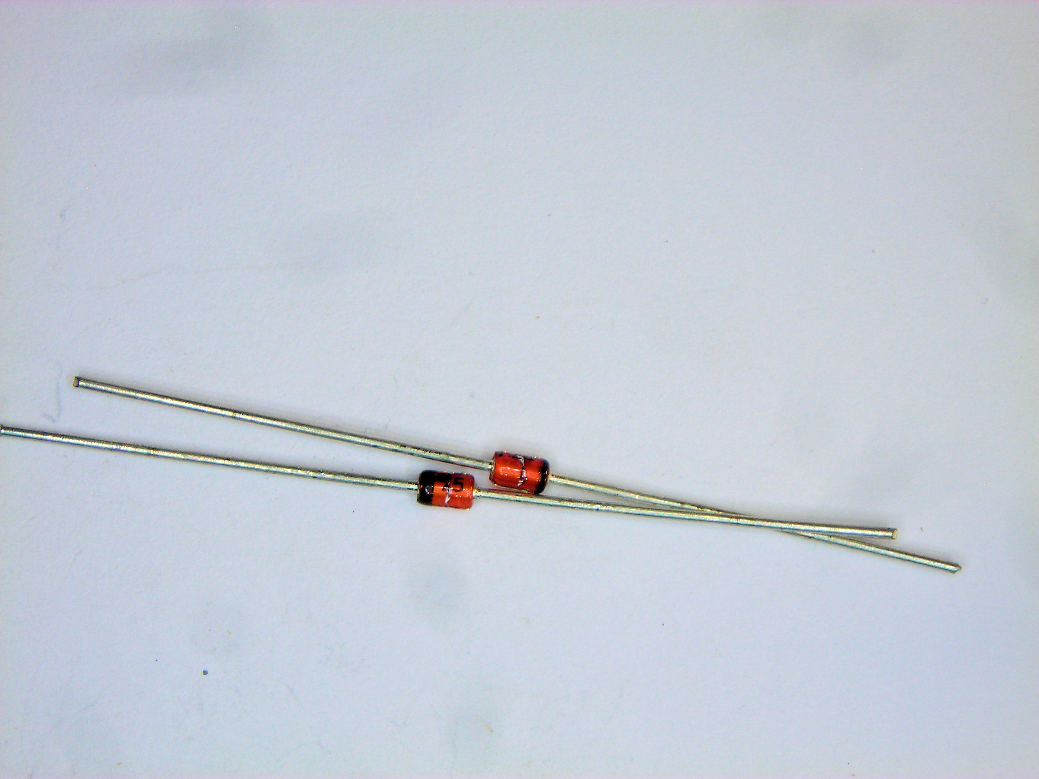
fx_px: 2701
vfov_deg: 16.4
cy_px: 390
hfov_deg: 21.8
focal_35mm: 90
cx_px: 520
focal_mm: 14.8
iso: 50
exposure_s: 1/35.6
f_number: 4.6
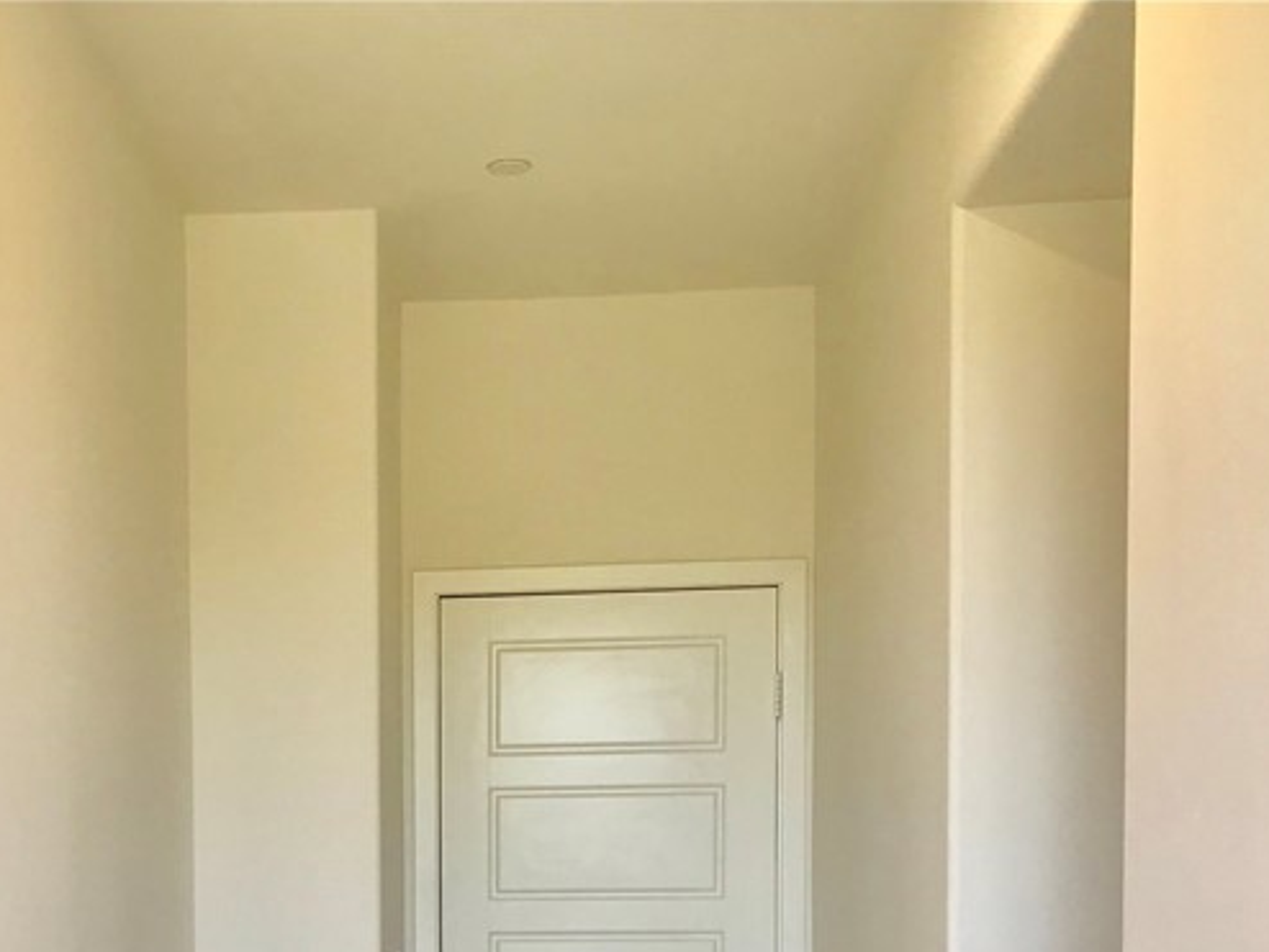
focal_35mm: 58
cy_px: 983
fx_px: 2127
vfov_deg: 24.0
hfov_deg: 32.4
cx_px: 277
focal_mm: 3.99
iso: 32
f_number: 1.8
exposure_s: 1/120
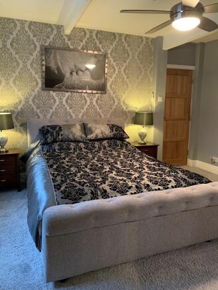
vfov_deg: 67.3
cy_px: 145
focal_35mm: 26
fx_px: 218
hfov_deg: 53.1
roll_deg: -0.7
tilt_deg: -9.6
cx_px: 109
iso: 400
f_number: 1.8
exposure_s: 1/33
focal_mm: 4.25
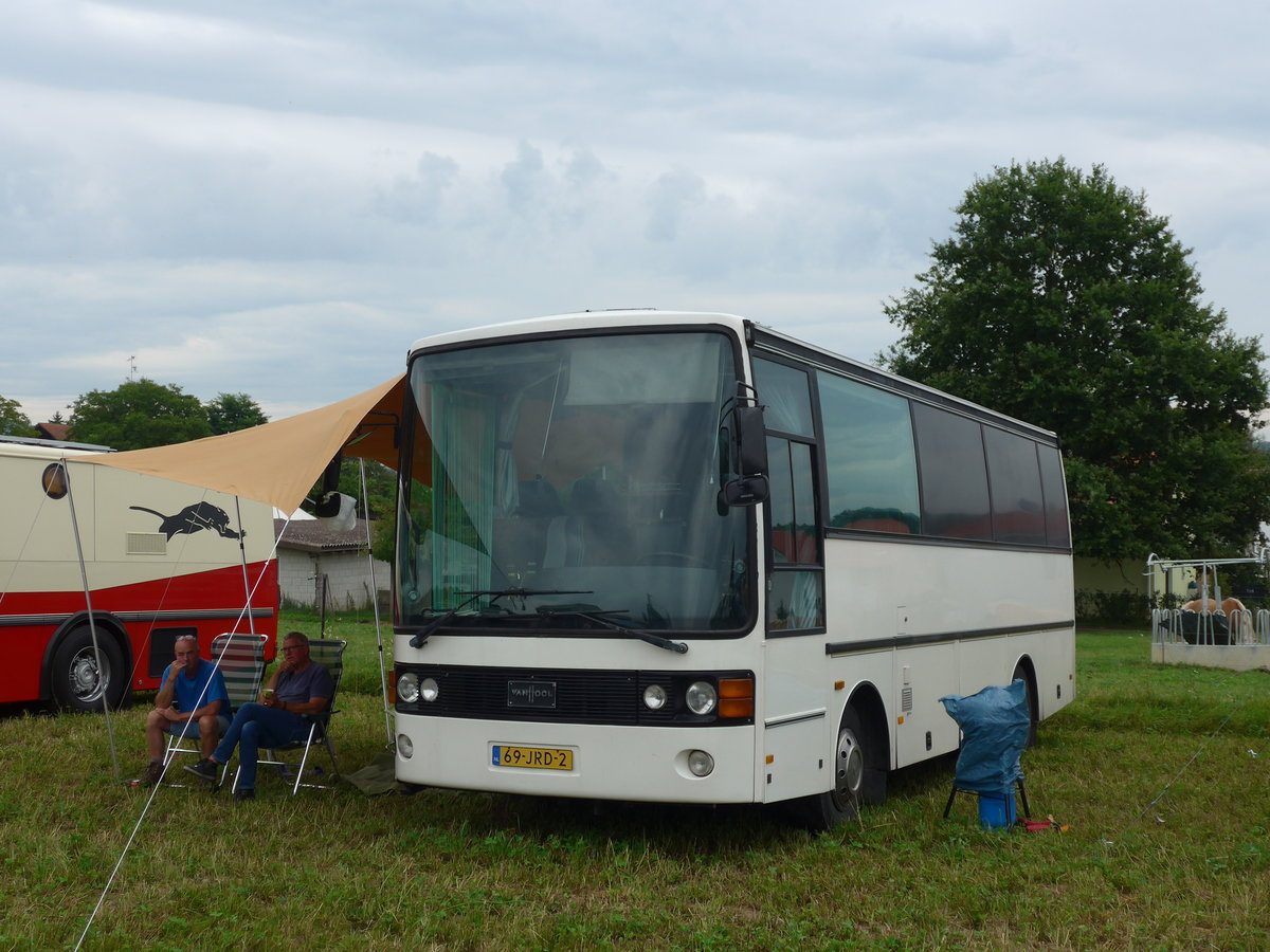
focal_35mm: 44
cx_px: 635
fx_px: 1614
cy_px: 476
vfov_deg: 32.9
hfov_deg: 42.9
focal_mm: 9
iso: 80
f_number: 2.8
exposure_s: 1/800
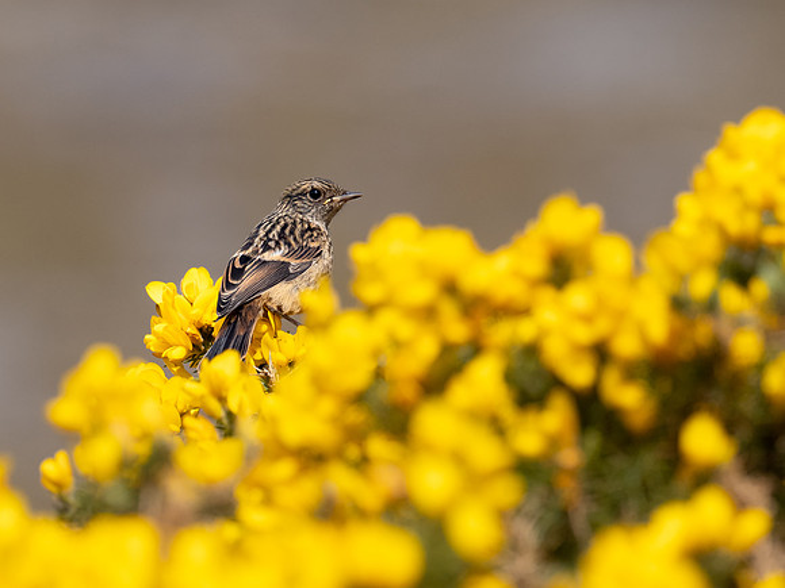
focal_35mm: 989
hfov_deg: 2.0
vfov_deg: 1.5
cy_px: 244
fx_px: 22435
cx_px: 311
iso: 200
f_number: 5.6
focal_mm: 300
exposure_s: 1/1250
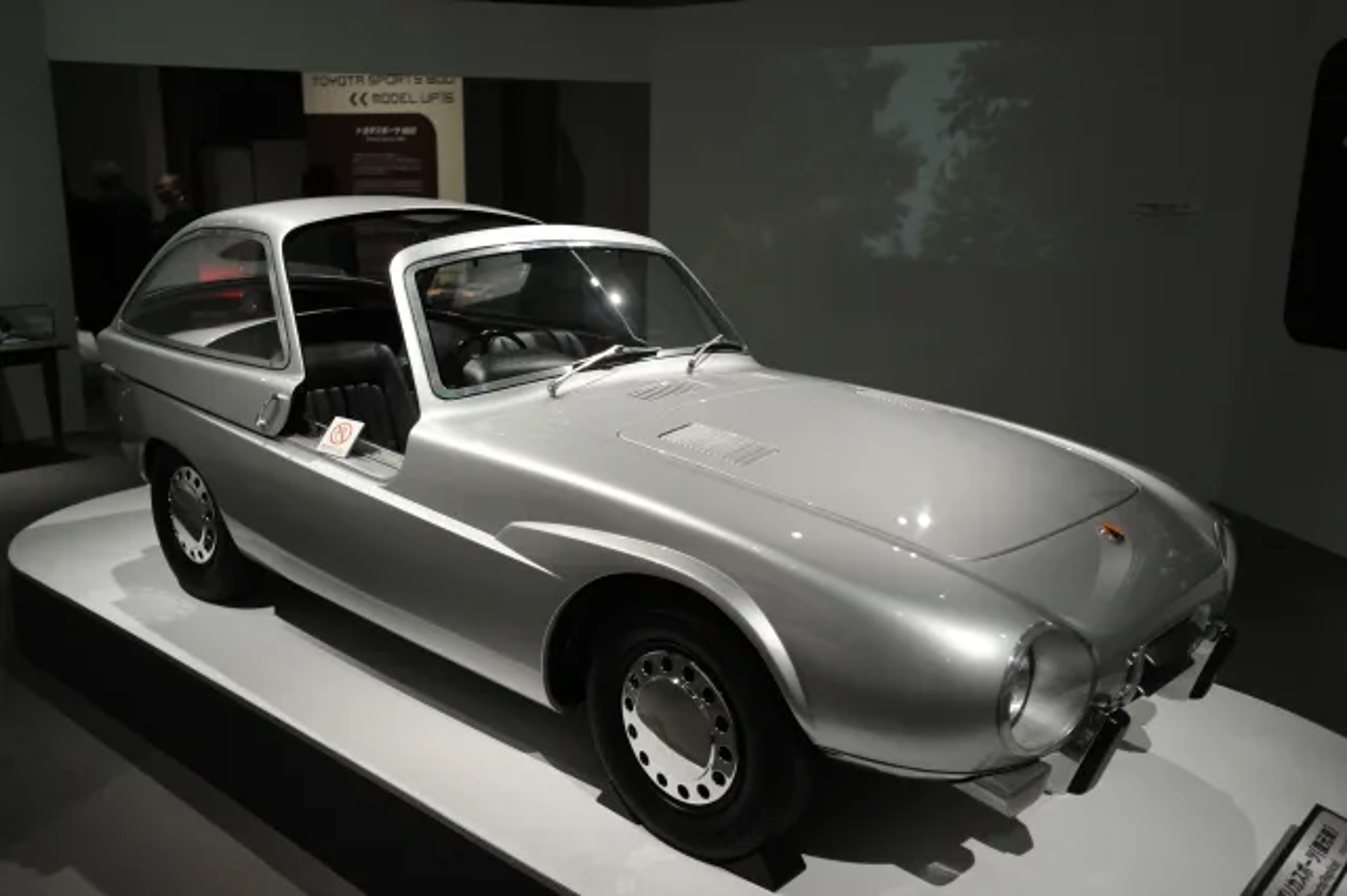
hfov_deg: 58.7
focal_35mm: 32
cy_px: 448
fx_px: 1197
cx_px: 674
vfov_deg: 41.1
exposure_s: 1/2000
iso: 4000
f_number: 2.8
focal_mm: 32
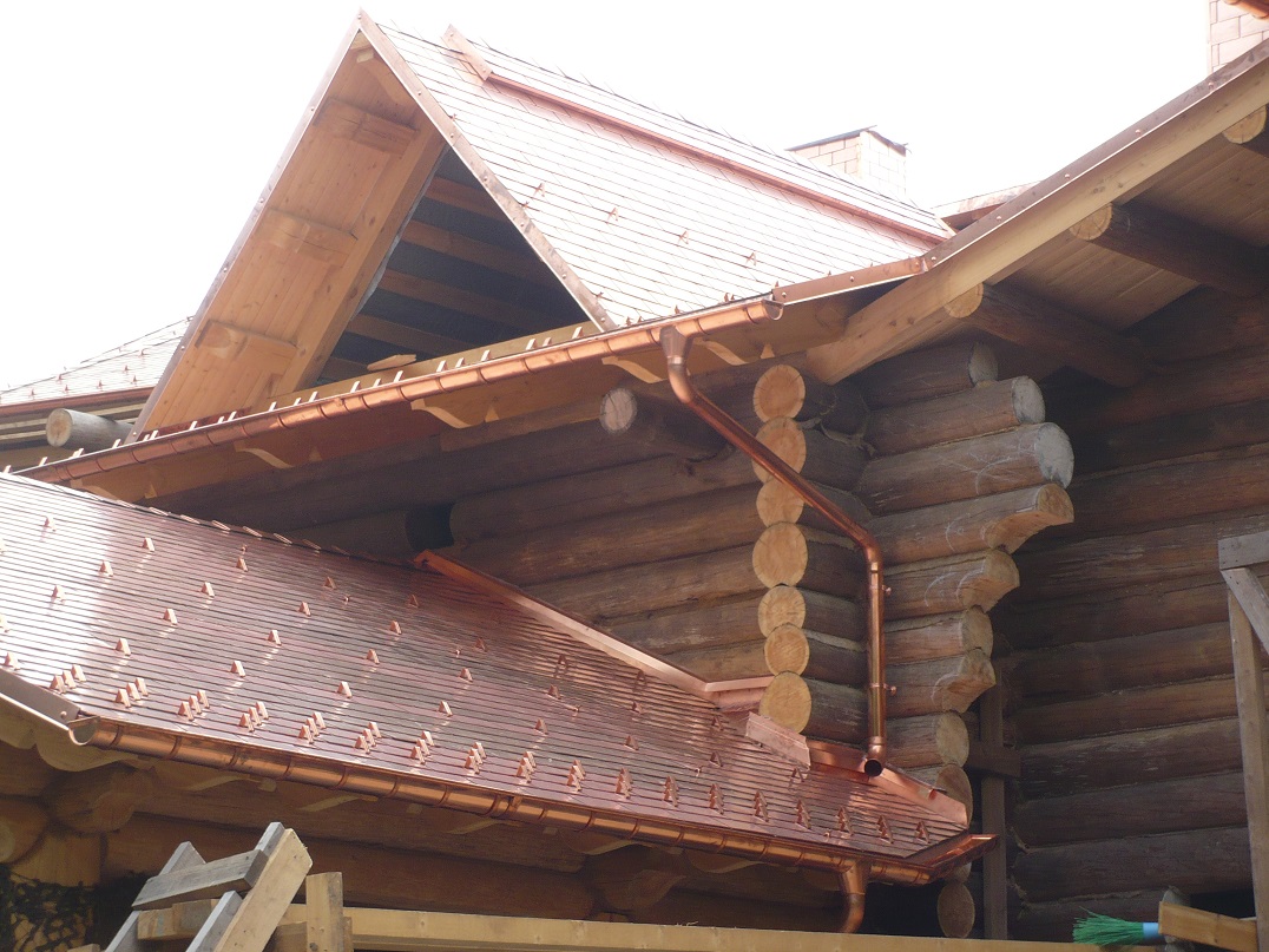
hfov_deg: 18.7
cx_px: 634
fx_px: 3849
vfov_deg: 14.1
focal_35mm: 105
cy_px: 476
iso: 100
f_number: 5
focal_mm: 17.4
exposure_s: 1/100
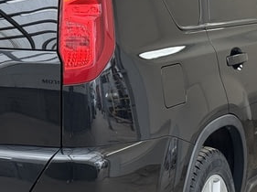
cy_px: 76
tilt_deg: -10.1
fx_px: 1142
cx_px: 38
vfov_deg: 9.6
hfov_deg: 12.8
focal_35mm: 154
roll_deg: -1.4
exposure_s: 1/315
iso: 64
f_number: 1.78
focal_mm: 6.76
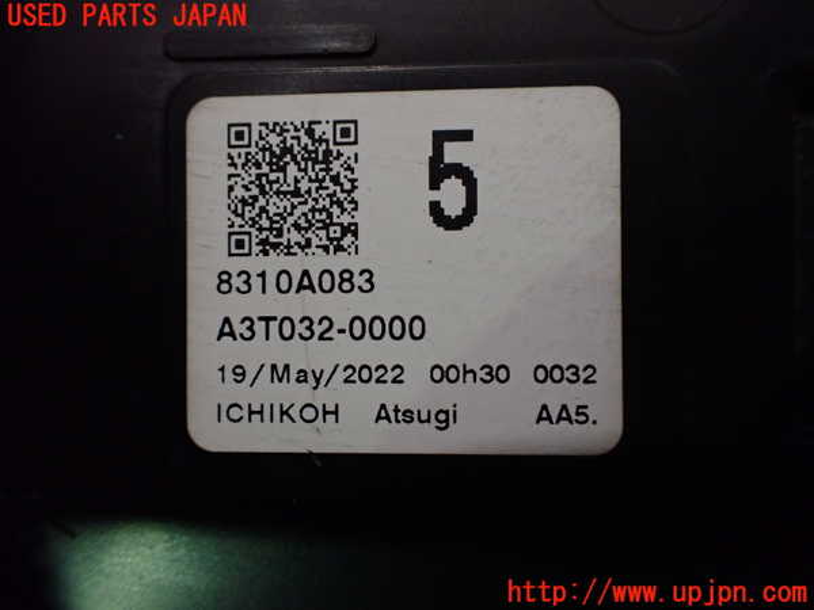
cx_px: 407
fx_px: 705
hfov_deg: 60.0
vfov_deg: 46.8
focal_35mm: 30
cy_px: 305
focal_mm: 5.4
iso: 640
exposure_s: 1/125
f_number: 2.3
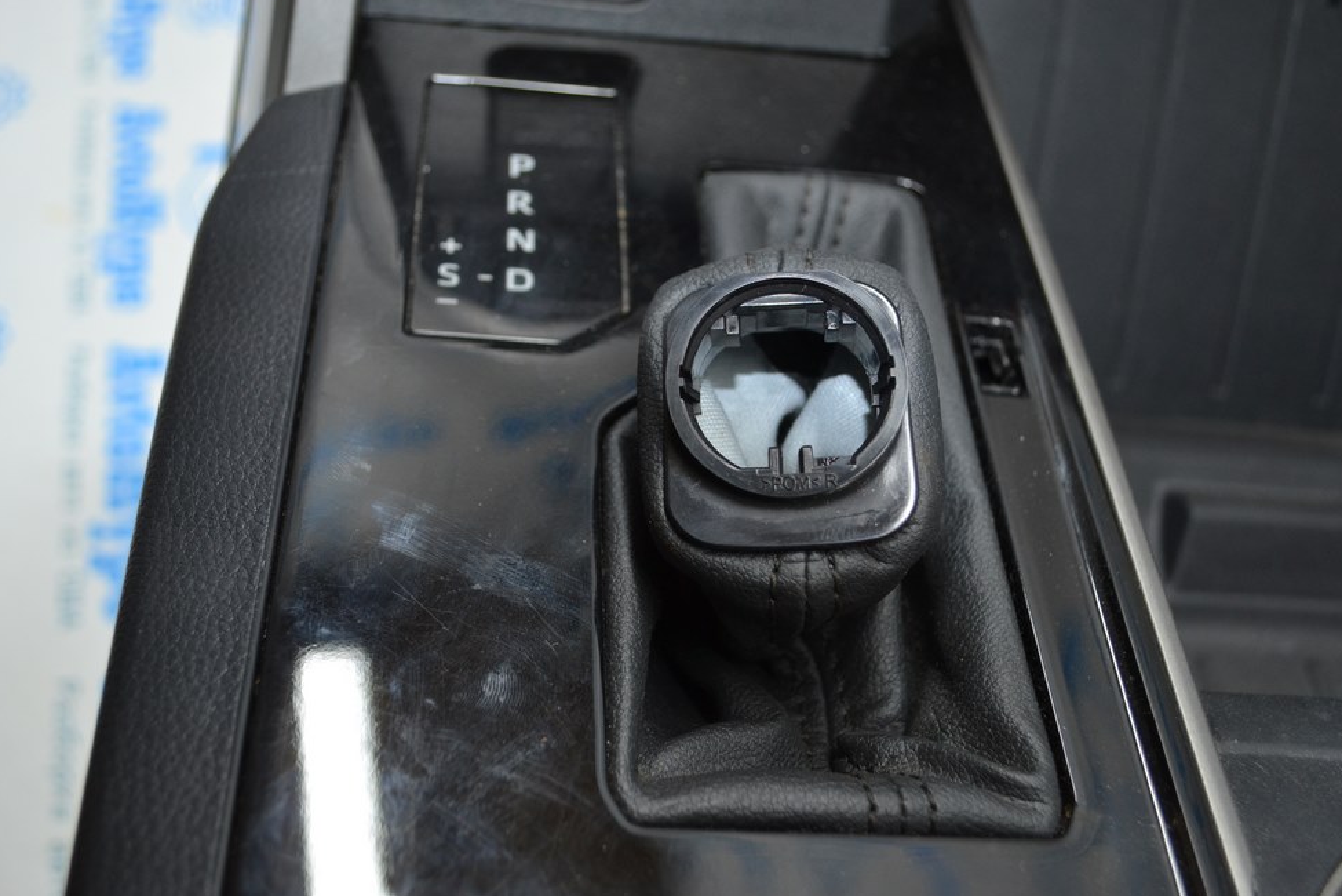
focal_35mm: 41
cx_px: 657
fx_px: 1529
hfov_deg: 47.4
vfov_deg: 32.7
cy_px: 449
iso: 400
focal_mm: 26
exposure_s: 1/80
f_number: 4.2
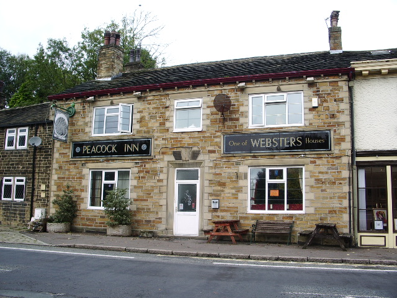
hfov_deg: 52.6
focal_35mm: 35
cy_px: 149
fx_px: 401
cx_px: 198
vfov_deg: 40.7
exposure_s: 1/100
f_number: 4.3
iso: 50
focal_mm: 5.8
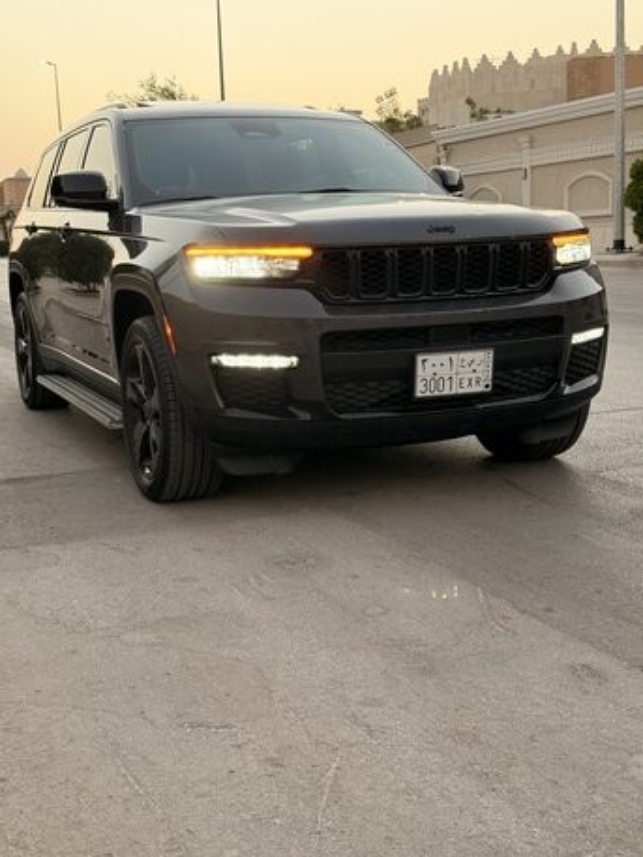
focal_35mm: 48
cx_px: 322
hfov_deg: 30.3
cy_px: 428
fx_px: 1188
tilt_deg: -8.3
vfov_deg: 39.6
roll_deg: +2.0
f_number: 1.78
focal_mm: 6.76
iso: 200
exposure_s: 1/122
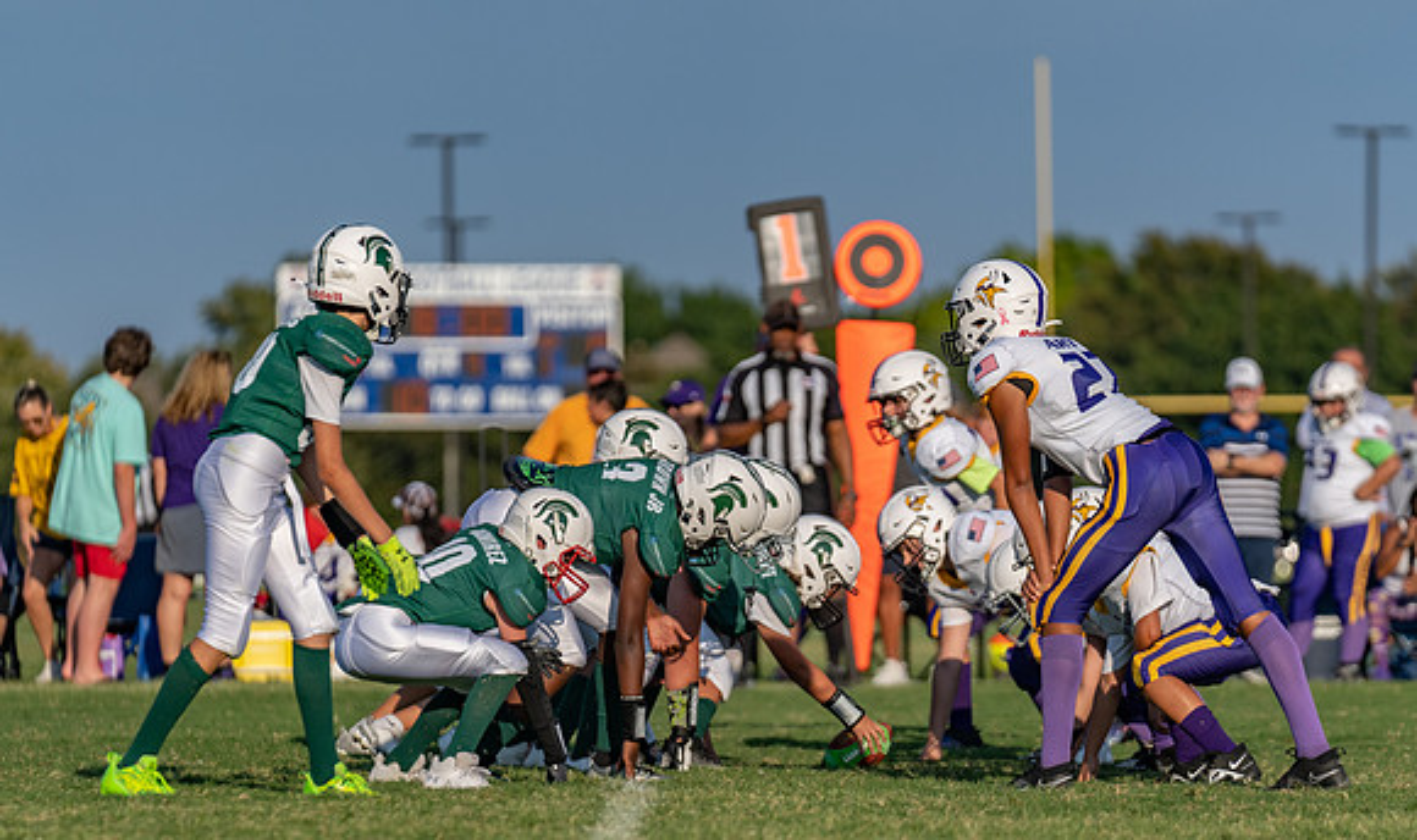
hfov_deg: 7.6
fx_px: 10615
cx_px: 728
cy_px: 564
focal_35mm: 279
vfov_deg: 4.5
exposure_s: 1/3200
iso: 100
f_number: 2.8
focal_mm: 200
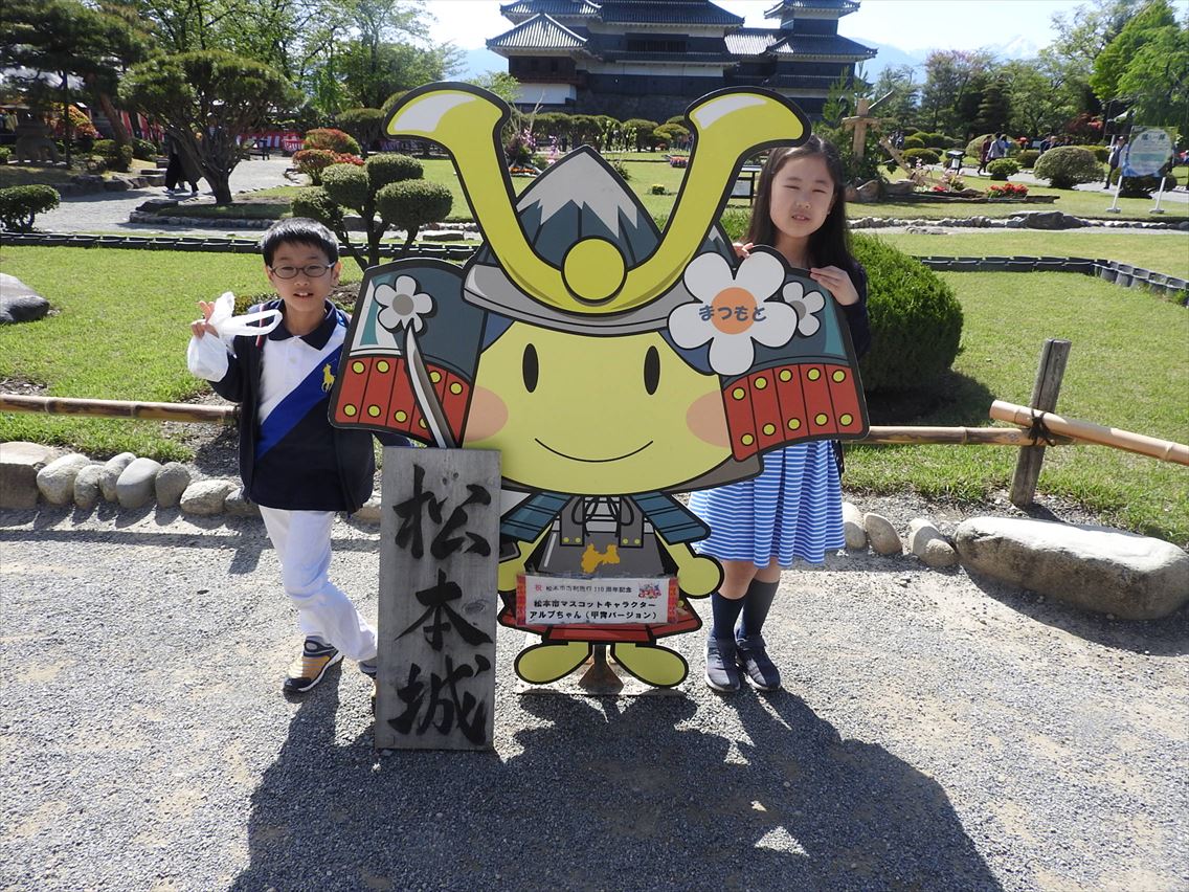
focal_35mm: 24
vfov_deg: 56.8
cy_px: 446
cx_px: 594
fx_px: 824
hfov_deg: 71.6
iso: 100
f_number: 3.3
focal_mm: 4.3
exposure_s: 1/800
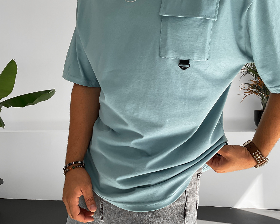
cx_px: 140
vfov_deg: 39.1
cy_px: 113
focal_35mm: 38
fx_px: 315
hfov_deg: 47.9
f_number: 1.8
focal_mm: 3
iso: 16
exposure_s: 1/280
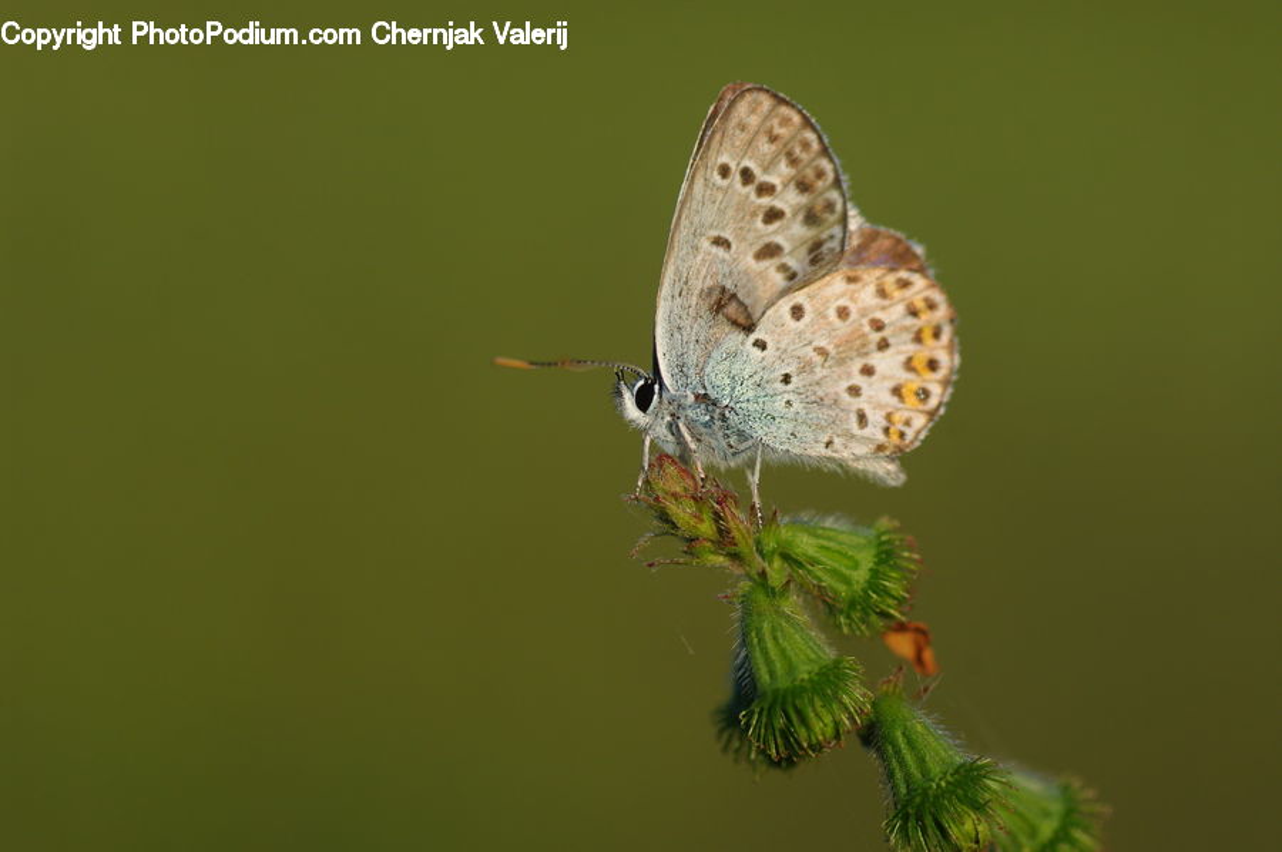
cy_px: 426
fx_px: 4802
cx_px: 641
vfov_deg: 10.1
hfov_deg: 15.2
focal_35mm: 135
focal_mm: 90
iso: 160
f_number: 4.5
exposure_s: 1/320
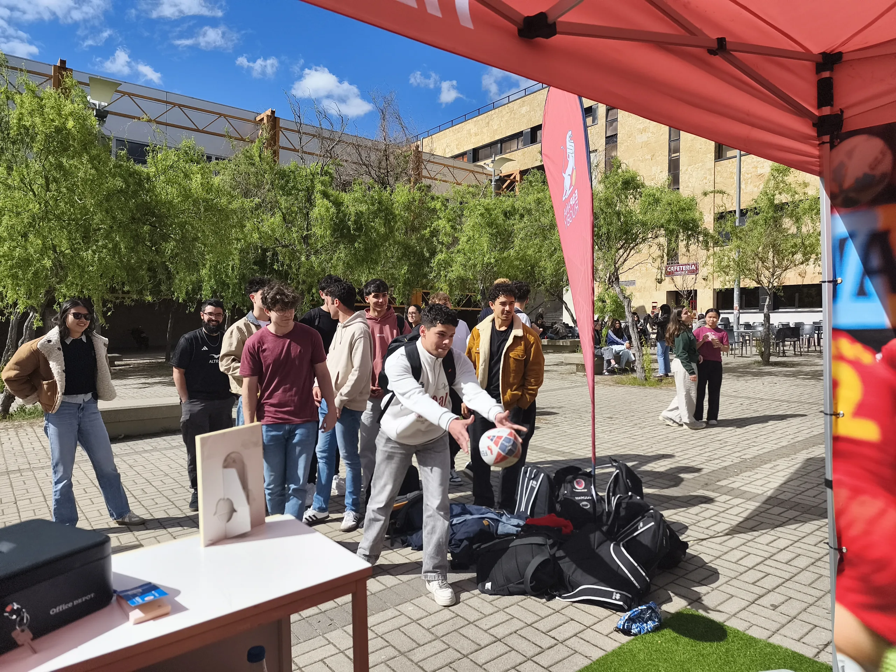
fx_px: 595
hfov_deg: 73.9
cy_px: 336
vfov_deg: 58.9
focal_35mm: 23
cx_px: 448
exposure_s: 1/1594
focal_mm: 6.14
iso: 50
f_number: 1.65
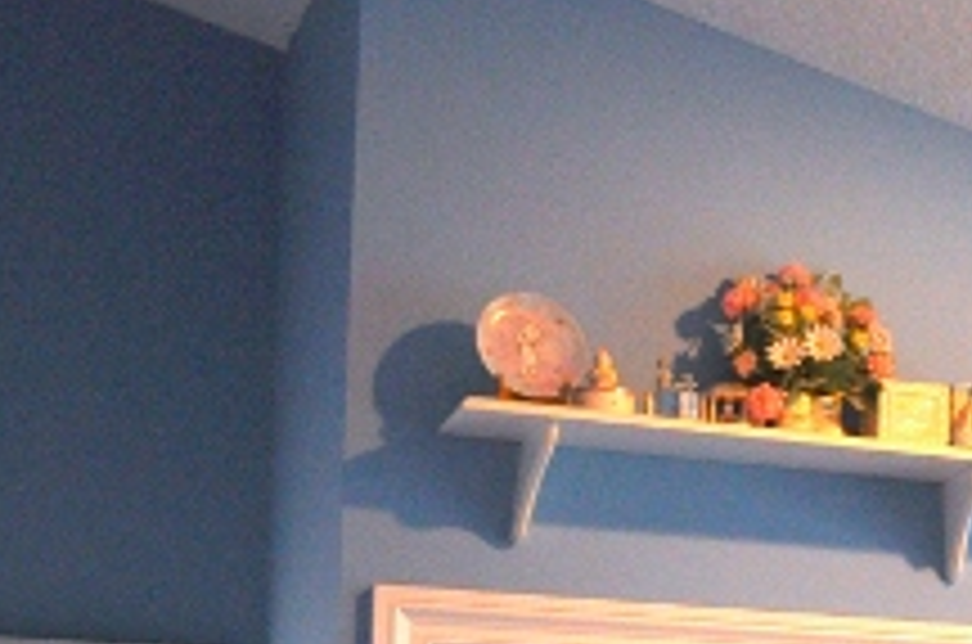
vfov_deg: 13.1
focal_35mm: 100
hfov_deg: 18.1
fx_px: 2694
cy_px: 858
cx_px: 1490
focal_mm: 18
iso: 560
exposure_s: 1/60
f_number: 4
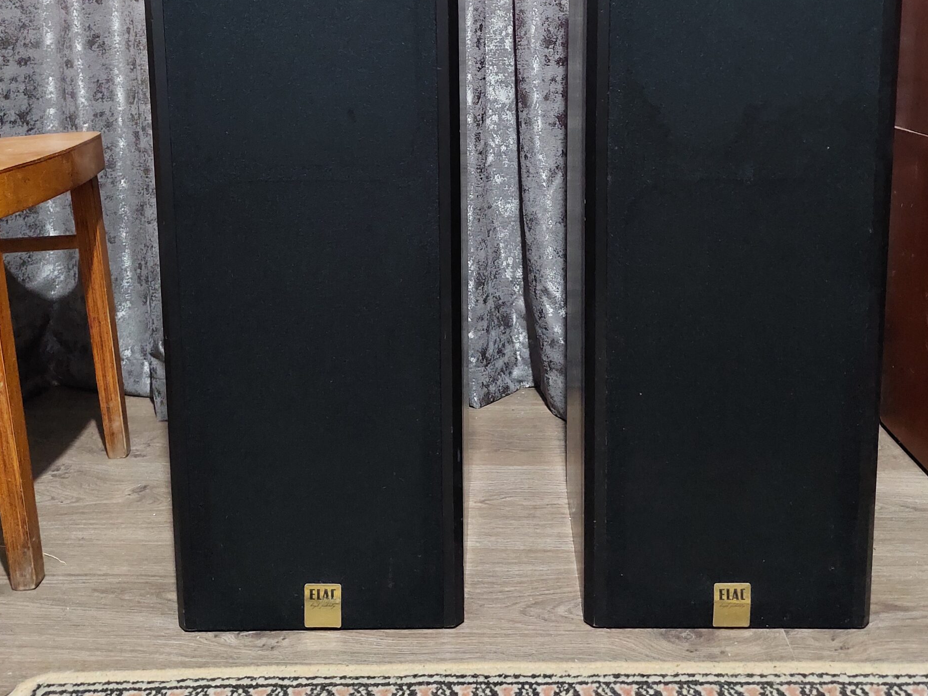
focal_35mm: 33
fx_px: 885
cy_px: 153
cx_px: 475
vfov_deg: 41.3
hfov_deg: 55.4
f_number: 1.8
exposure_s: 1/25
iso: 2000
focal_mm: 5.23
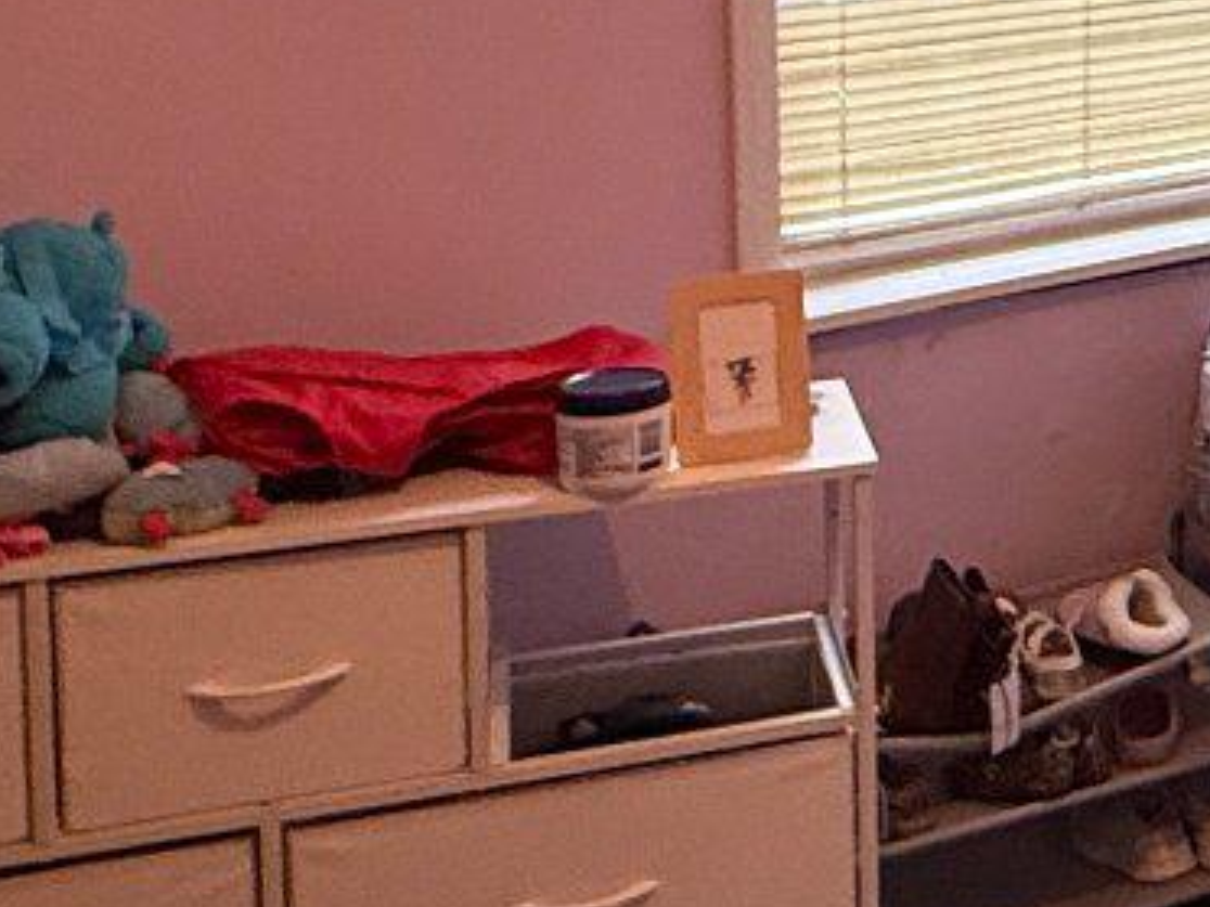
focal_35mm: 77
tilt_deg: -2.6
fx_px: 2692
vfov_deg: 18.1
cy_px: -202
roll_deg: -0.6
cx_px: 1789
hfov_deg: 21.5
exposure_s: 1/60
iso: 200
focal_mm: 2.22
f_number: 2.2
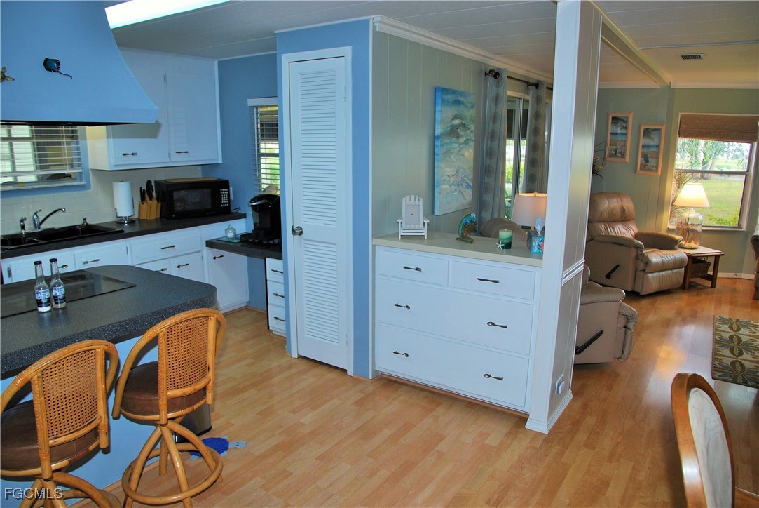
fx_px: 506
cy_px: 254
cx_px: 380
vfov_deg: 53.2
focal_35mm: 24
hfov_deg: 73.7
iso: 200
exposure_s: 1/60
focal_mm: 16
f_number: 4
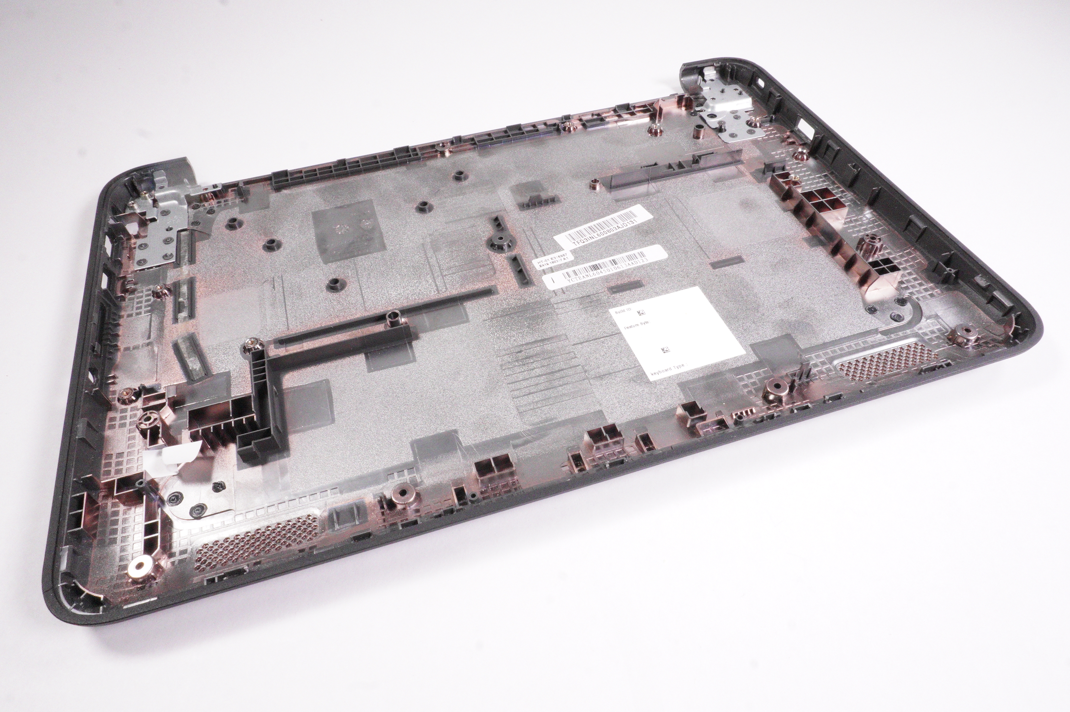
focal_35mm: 24
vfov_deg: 53.0
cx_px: 535
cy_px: 356
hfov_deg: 73.8
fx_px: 713
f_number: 20
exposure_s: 1/200
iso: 6400
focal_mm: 16
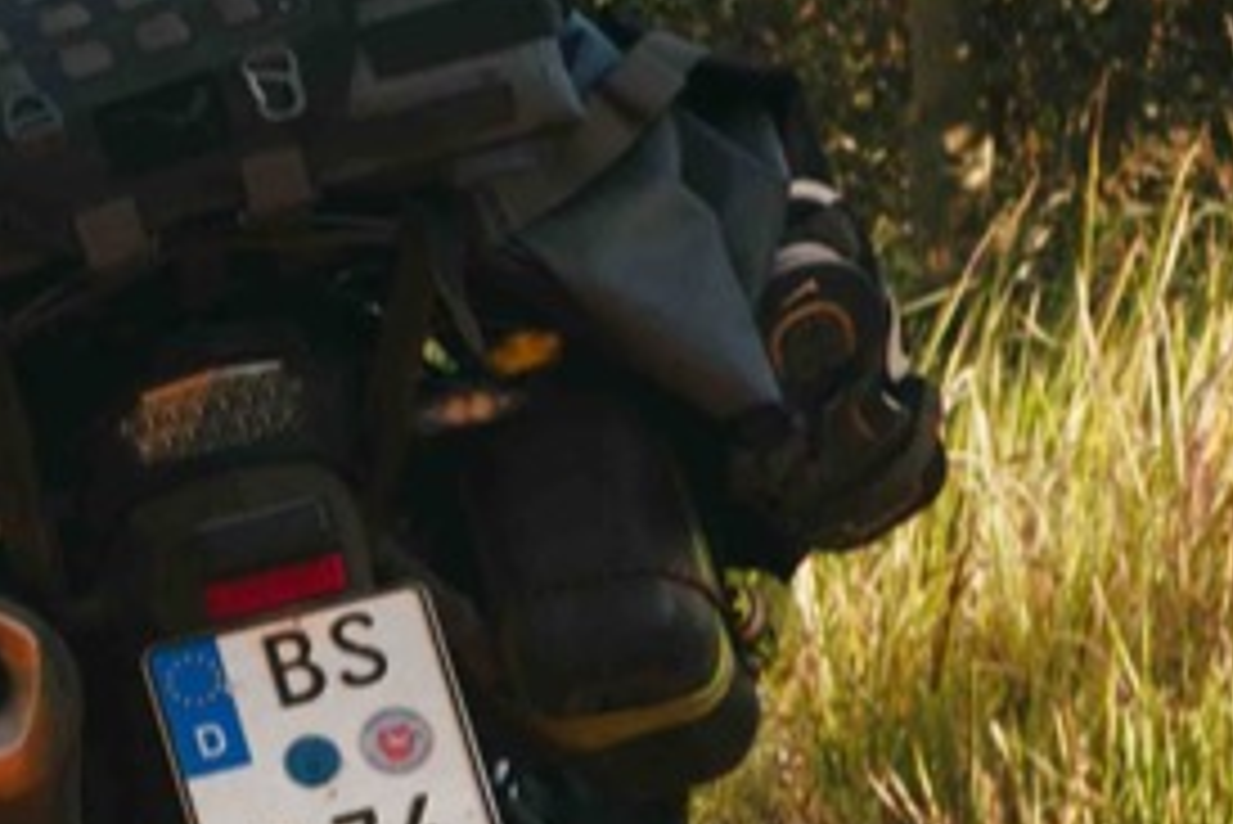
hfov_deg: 6.9
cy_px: 437
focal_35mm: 289
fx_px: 9900
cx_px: -1161
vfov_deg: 4.8
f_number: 5
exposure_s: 1/320
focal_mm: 33
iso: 100
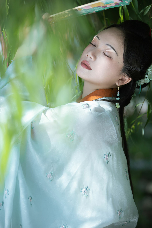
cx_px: 76
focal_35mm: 110
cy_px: 114
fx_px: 697
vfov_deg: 18.6
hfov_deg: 12.5
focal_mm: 110
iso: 100
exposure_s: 1/640
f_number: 2.8
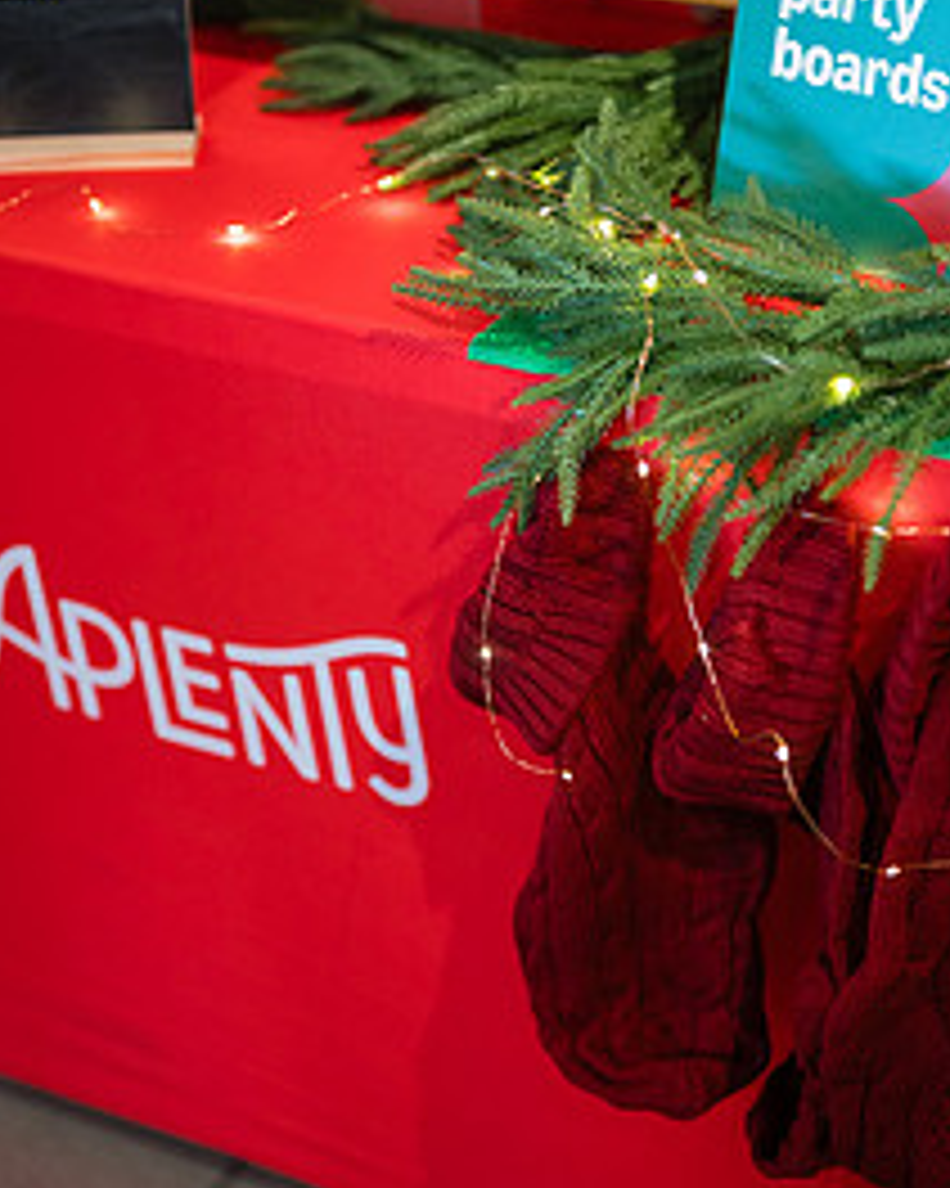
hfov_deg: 19.1
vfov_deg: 23.8
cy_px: 441
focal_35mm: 80
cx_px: 599
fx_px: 2813
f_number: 1.2
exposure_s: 1/640
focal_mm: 50
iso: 800
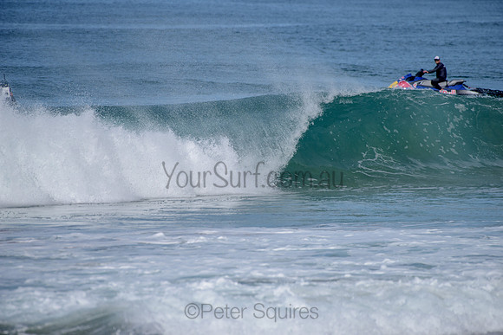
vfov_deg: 2.8
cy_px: 168
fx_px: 6987
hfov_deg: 4.1
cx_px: 252
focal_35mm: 500
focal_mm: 500
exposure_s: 1/2500
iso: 250
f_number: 6.3
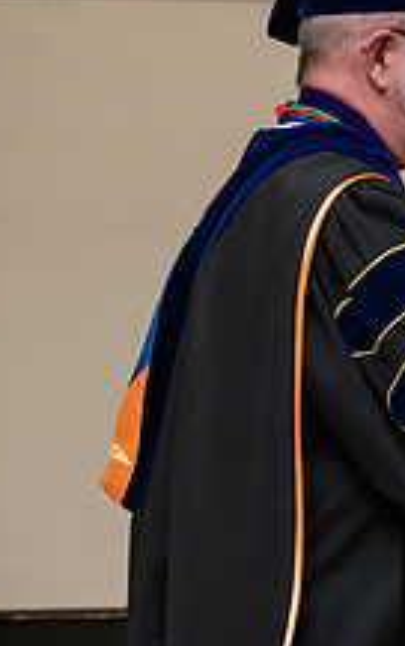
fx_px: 4706
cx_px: 730
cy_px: 299
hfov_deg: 4.9
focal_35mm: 267
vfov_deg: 7.9
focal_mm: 98
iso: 2000
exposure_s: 1/200
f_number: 4
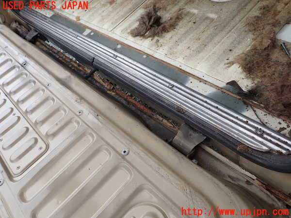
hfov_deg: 60.0
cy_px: 109
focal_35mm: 30
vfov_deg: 46.8
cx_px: 146
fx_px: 252
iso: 100
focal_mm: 5.4
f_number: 3.2
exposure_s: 1/400
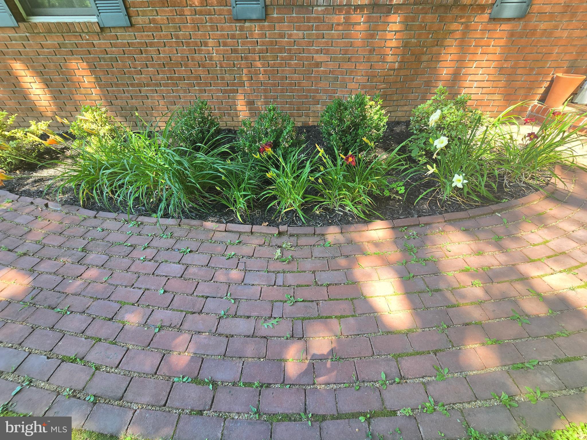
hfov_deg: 106.2
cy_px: 220
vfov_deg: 89.9
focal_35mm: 13
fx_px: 220
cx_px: 294
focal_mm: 2.2
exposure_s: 1/120
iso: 64
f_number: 2.2
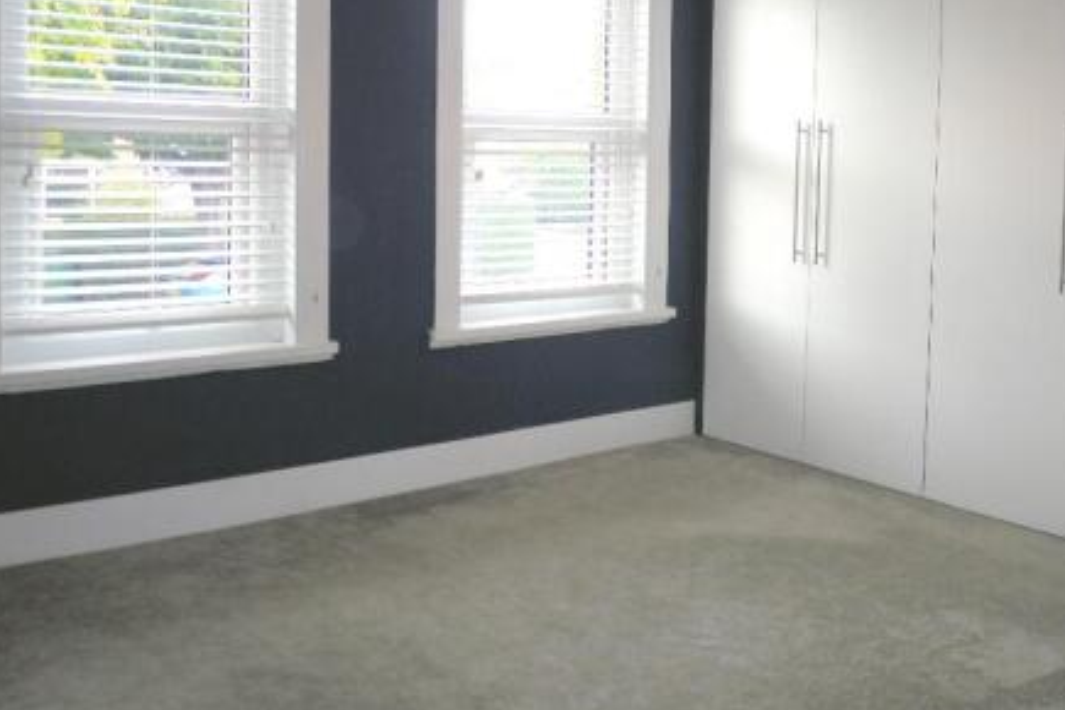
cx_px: 621
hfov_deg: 49.3
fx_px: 1154
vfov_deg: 33.8
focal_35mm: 39
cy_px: 212
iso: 160
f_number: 2.5
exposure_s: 1/80
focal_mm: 14
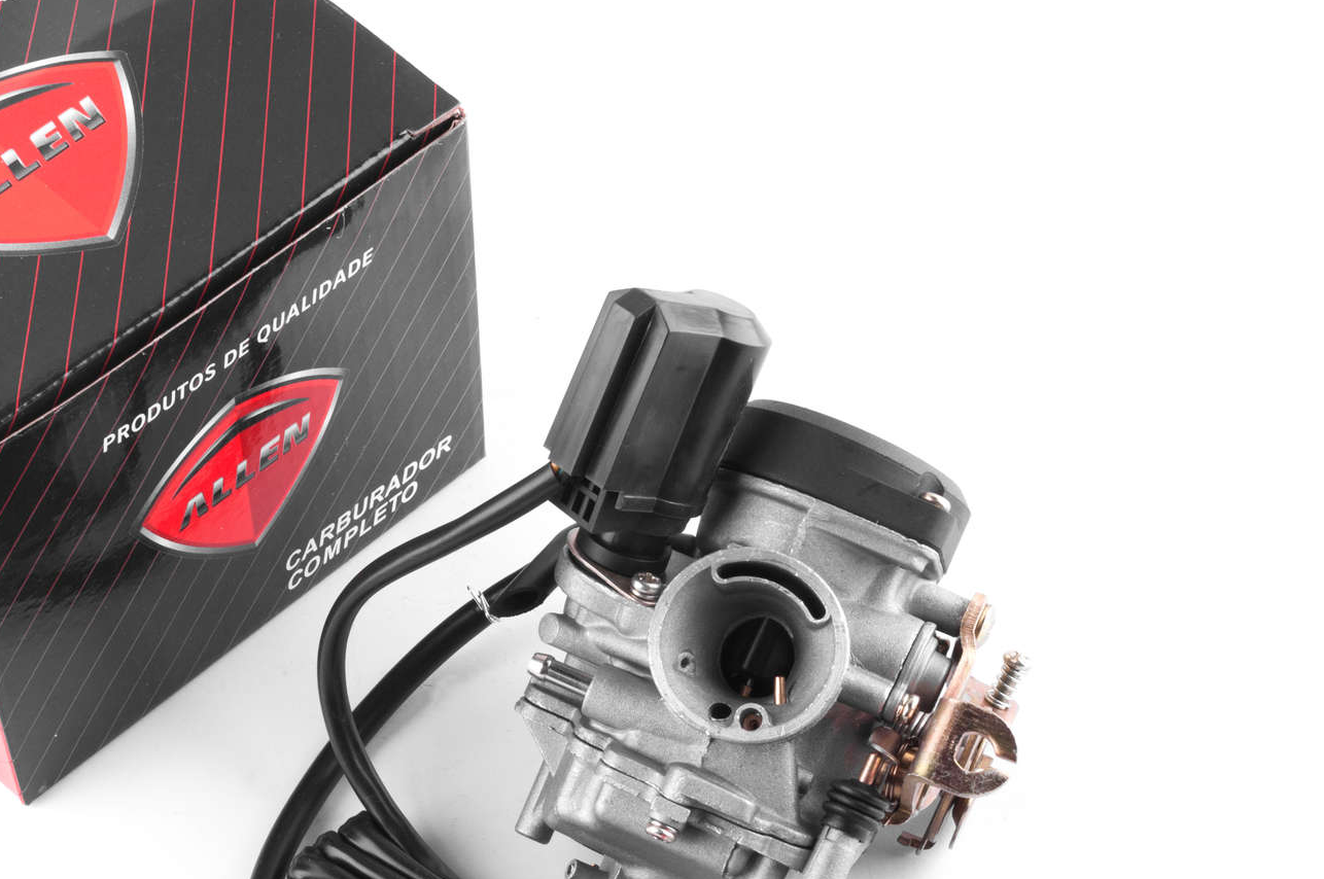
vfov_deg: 18.1
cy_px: 546
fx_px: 2755
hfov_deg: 26.7
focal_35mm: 75
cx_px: 350
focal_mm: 30
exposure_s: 1/125
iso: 200
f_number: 14
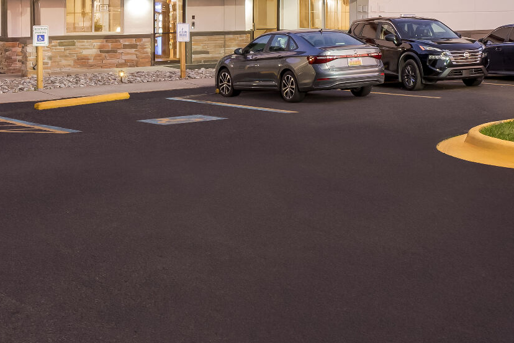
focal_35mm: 58
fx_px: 828
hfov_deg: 29.0
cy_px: -70
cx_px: 644
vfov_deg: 21.7
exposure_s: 1.6
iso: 100
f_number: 10
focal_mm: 16
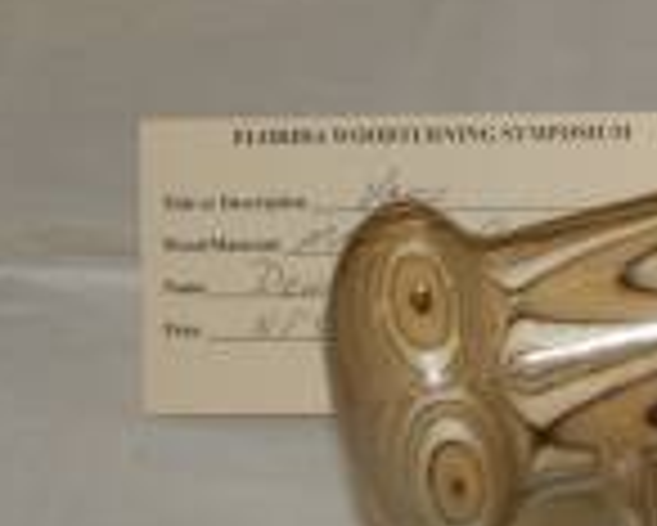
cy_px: -72
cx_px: 1256
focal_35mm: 202
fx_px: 3929
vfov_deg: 7.6
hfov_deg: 9.1
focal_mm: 35
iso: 400
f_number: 5.6
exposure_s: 1/60
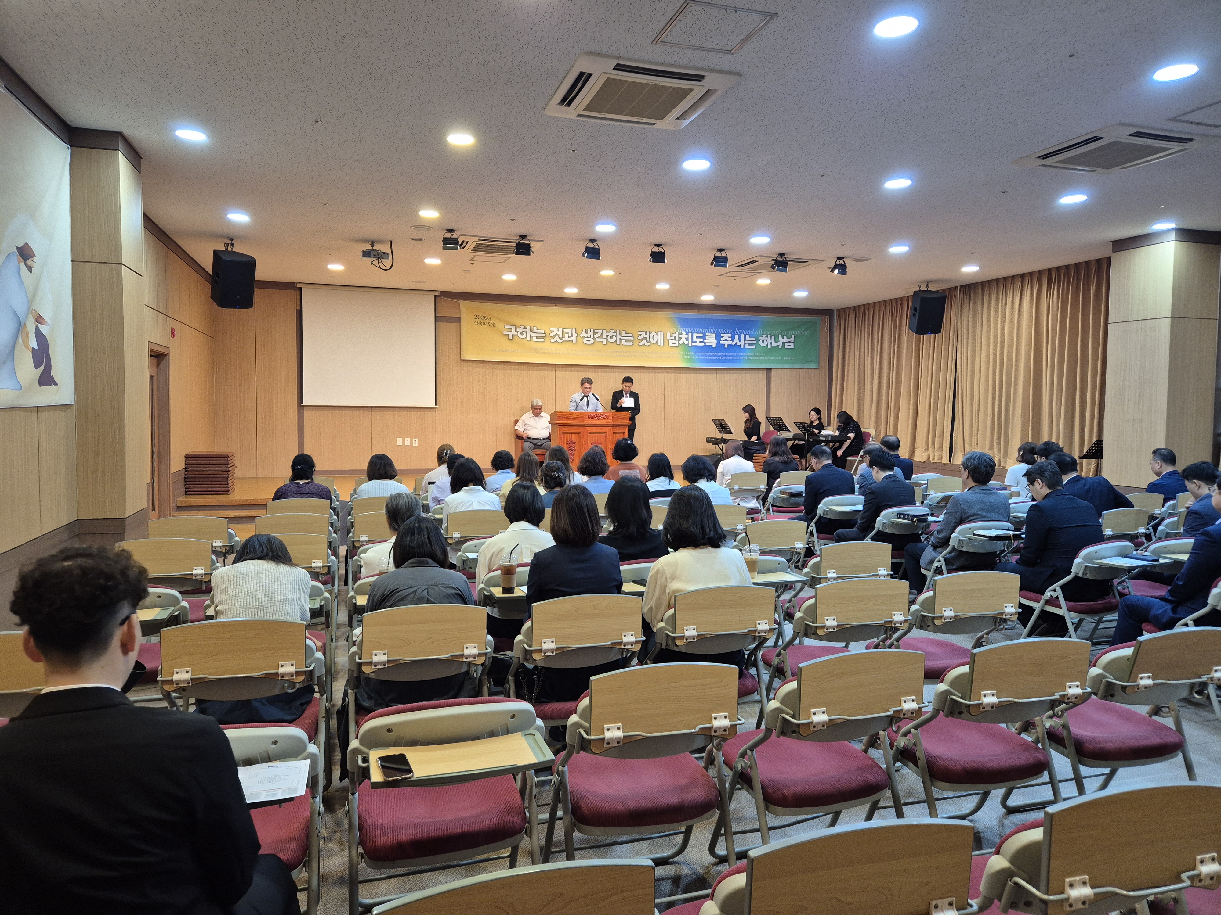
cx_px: 610
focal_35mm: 23
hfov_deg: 73.9
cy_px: 458
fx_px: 811
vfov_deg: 58.9
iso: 400
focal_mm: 5.4
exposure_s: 1/120
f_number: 1.8
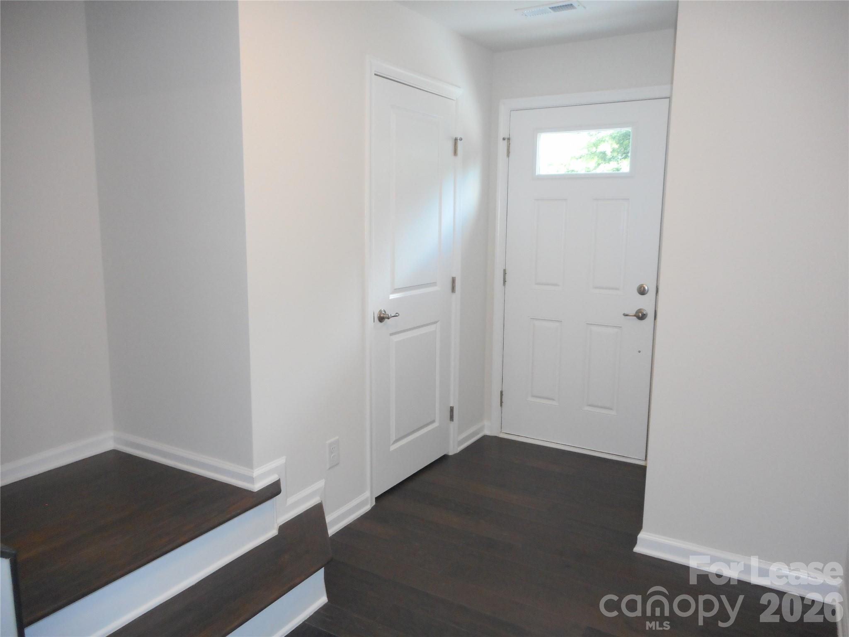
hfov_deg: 69.4
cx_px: 424
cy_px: 318
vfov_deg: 54.9
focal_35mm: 25
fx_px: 613
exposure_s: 1/25
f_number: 3.7
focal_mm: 4.5
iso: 320
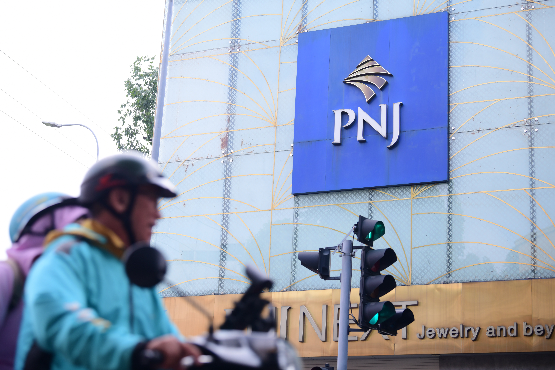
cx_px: 278
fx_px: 1079
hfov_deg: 28.8
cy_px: 185
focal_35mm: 70
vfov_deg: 19.5
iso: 400
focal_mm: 70
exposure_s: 1/800
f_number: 3.5
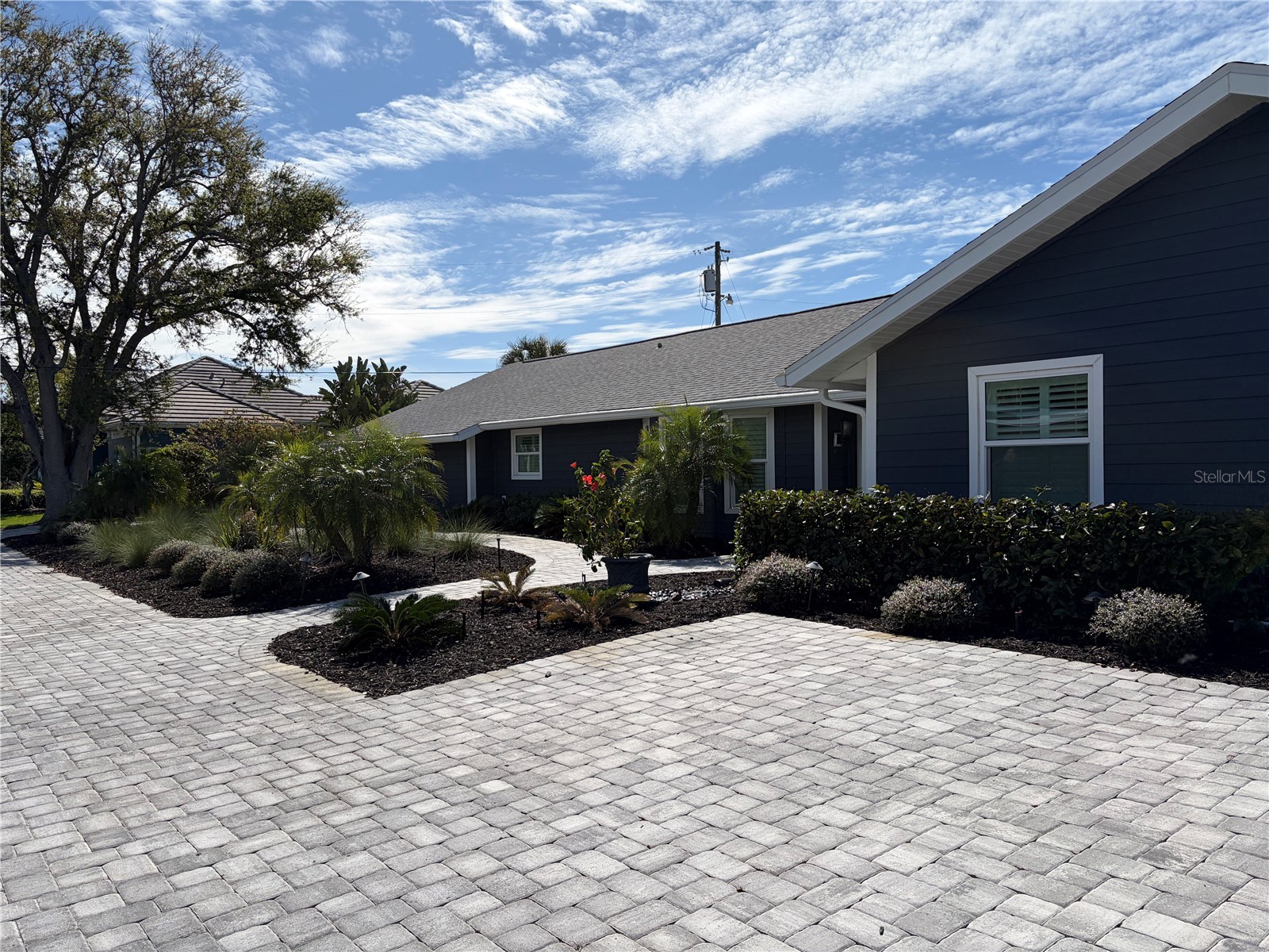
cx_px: 634
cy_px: 476
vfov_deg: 53.1
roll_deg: +0.9
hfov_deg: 67.3
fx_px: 953
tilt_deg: +0.3
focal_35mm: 26
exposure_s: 1/7813
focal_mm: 5.96
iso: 50
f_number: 1.6
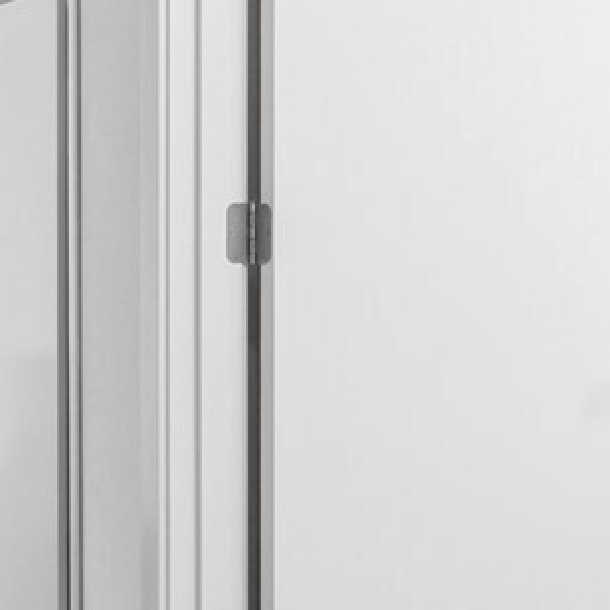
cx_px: 242
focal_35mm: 63
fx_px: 1256
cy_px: 202
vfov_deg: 27.1
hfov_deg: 27.2
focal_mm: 14
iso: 200
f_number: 8
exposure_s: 1/8
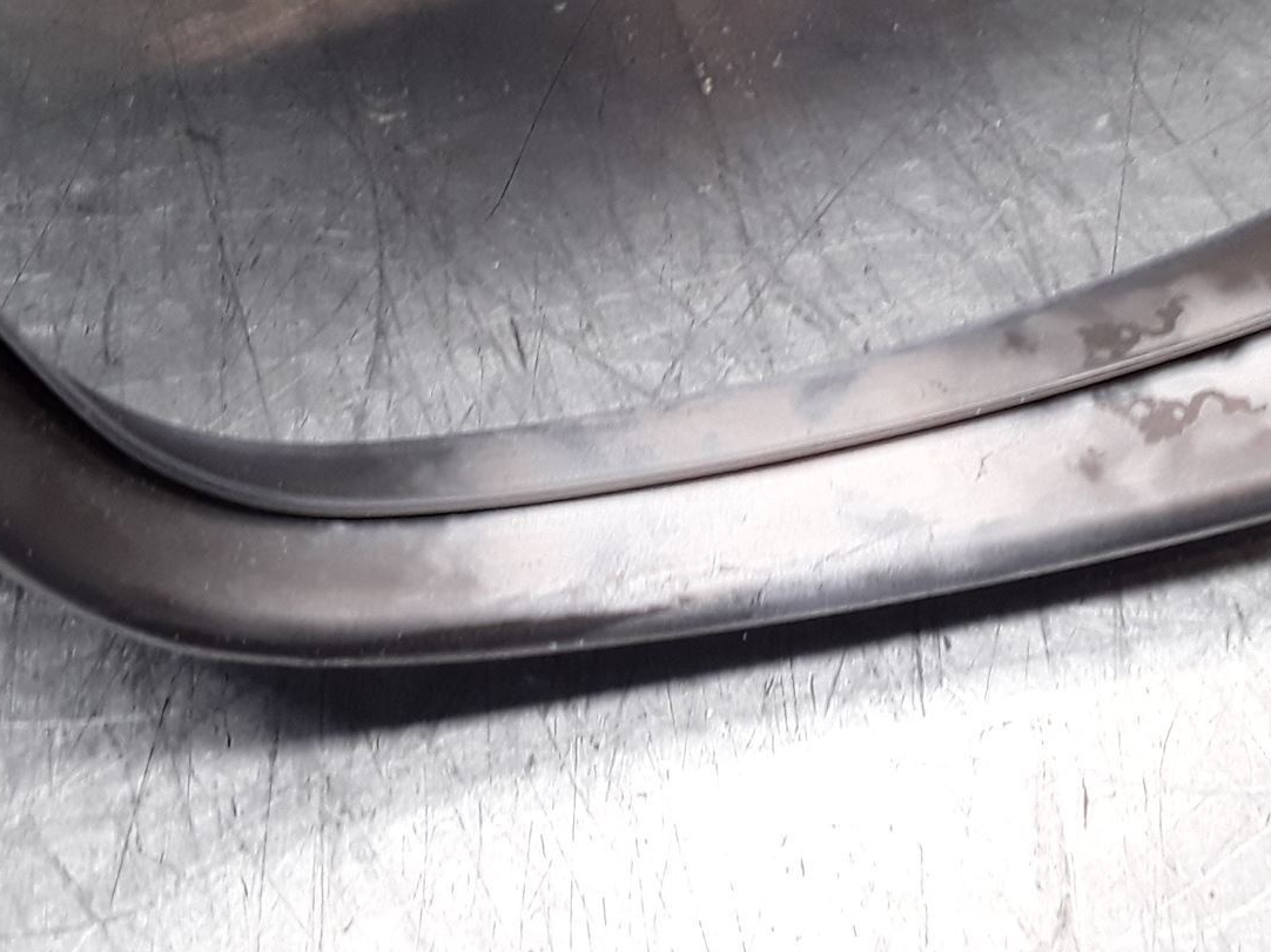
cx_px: 644
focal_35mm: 53
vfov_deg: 27.2
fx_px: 1946
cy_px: 261
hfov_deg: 36.2
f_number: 1.9
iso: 100
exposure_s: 1/50
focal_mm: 2.91
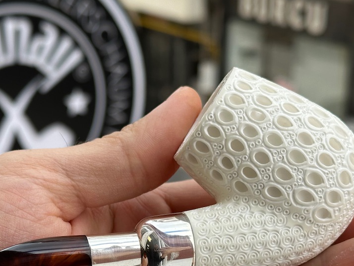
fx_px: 880
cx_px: 119
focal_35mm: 86
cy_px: 219
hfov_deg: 22.7
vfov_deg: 17.0
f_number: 1.78
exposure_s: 1/1212
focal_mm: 6.86
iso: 64
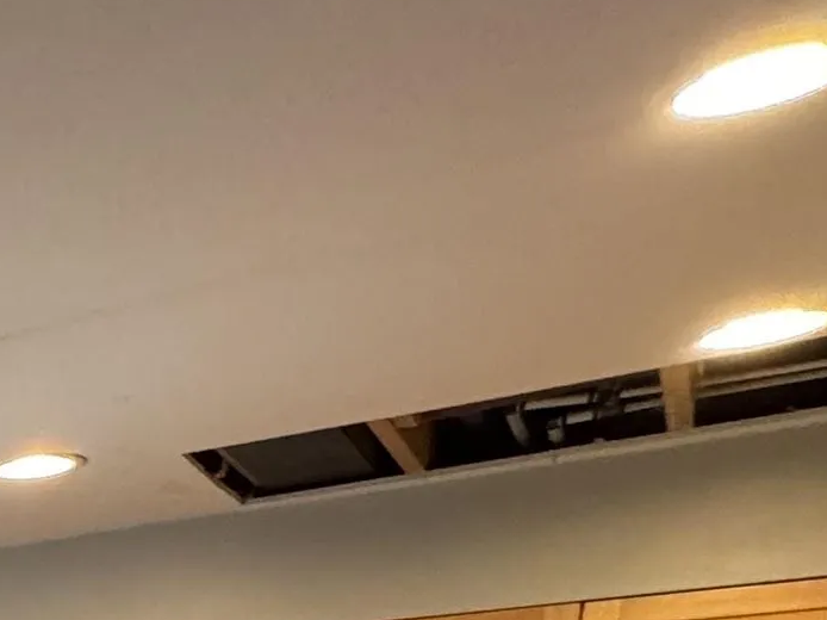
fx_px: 1481
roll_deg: -1.2
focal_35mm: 62
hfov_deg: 18.3
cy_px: 1108
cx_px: -884
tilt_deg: -7.9
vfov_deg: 18.6
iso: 320
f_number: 2.2
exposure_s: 1/60
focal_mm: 2.22
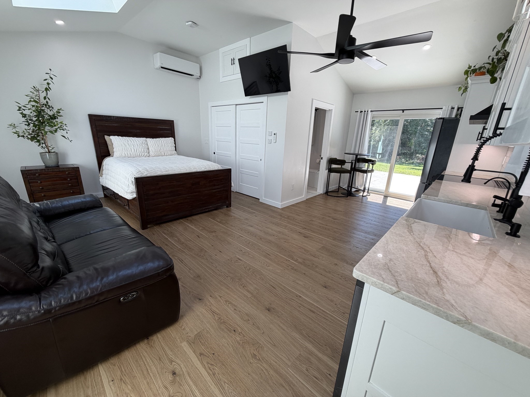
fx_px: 214
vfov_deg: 85.7
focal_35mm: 14
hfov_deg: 102.1
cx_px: 265
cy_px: 198
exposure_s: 1/120
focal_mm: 2.22
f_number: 2.2
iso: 50
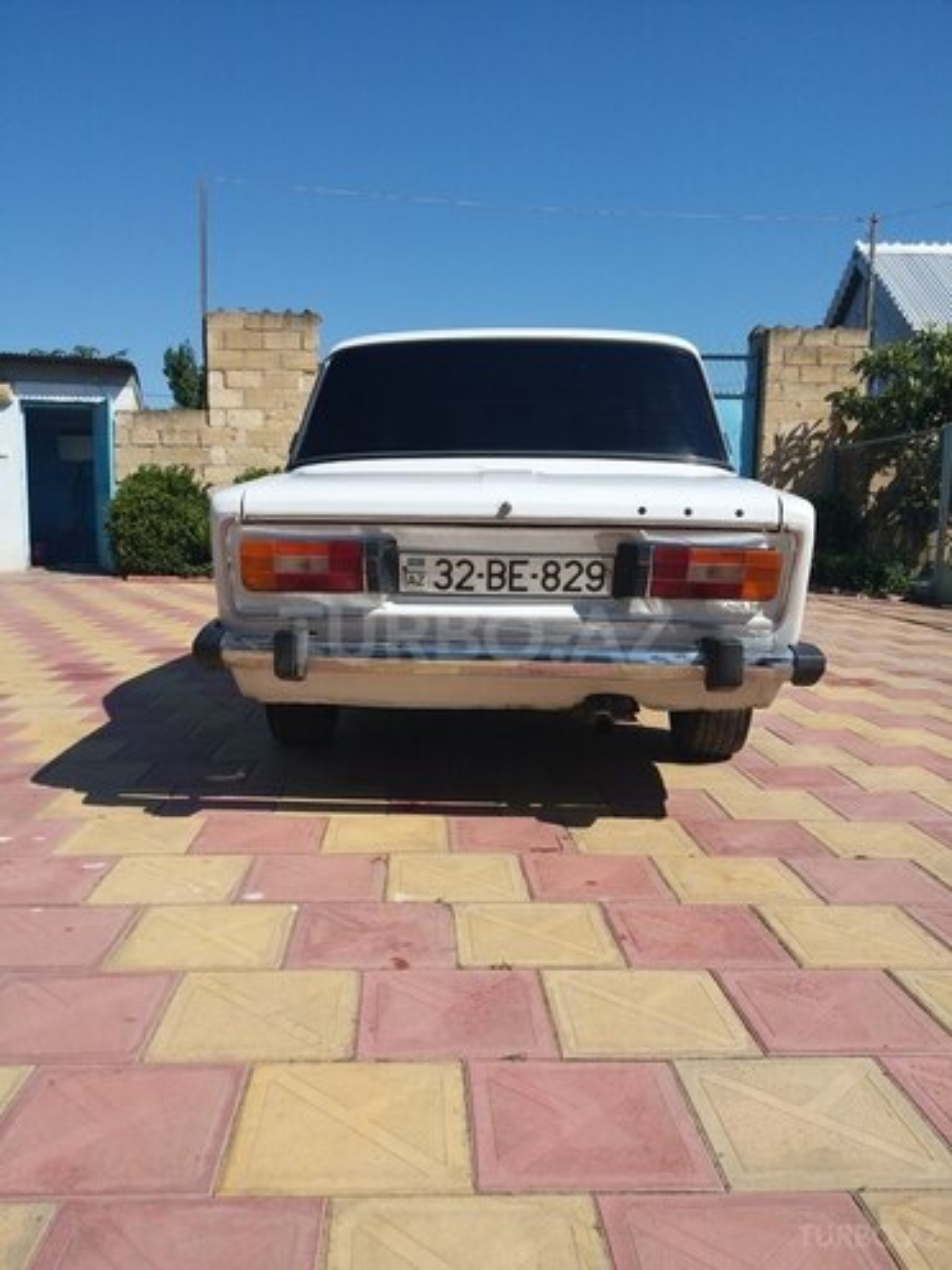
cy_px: 635
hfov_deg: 51.4
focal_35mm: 27
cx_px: 476
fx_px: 990
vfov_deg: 65.3
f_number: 1.9
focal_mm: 3.7
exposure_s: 1/1700
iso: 40
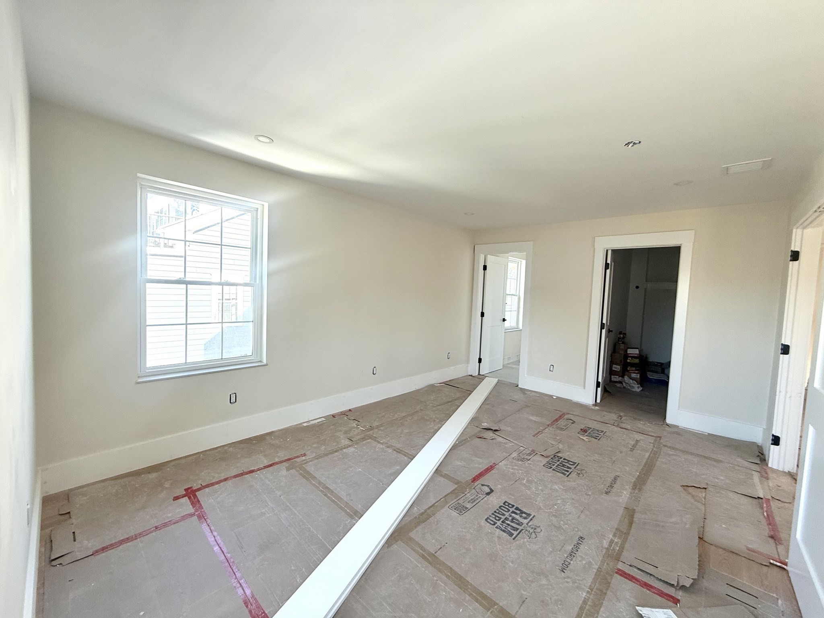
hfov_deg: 102.1
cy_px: 309
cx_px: 412
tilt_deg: -4.1
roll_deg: -2.5
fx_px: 333
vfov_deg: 85.7
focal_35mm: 14
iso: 125
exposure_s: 1/99
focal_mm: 2.22
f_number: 2.2
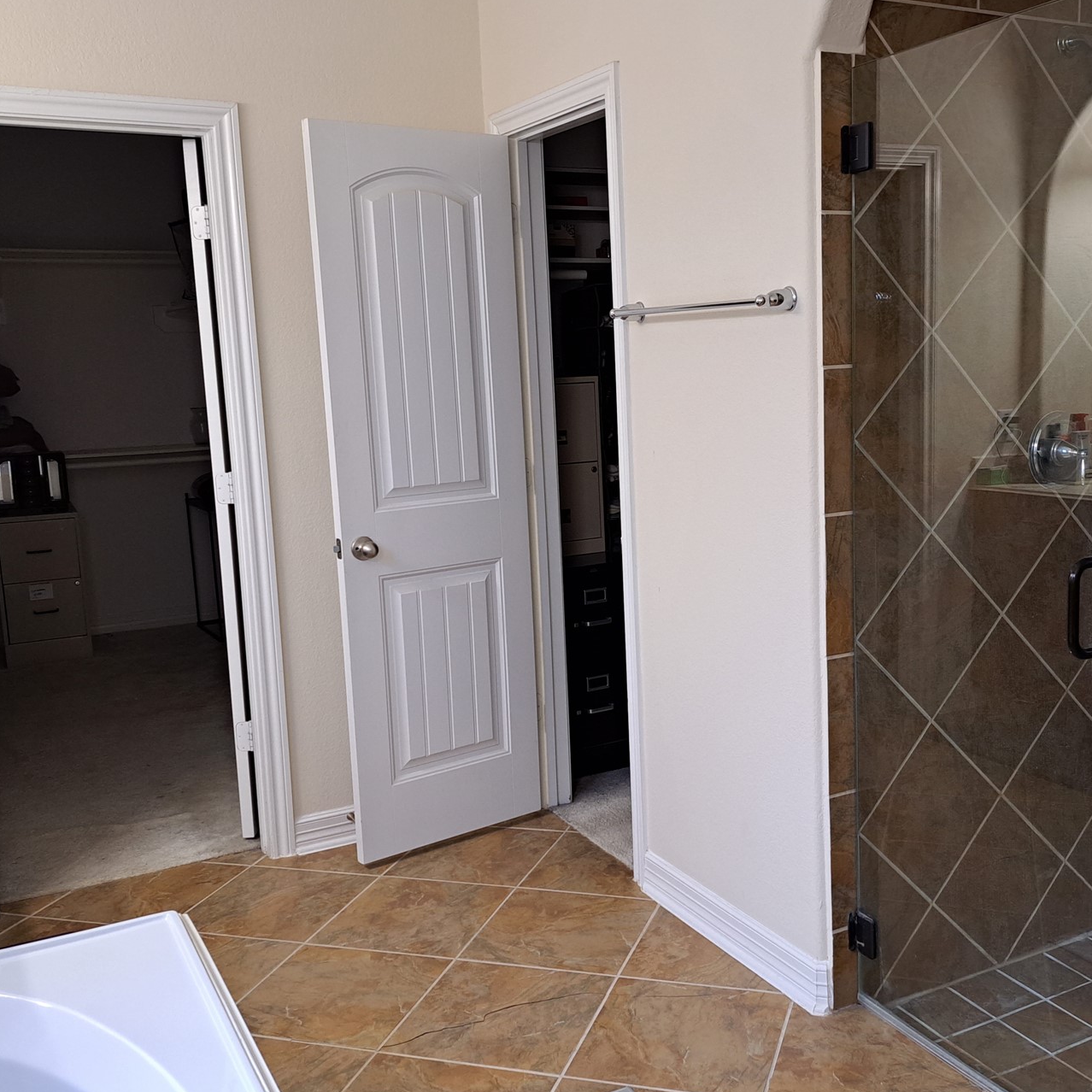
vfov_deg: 48.4
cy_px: 564
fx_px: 1213
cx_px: 634
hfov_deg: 48.3
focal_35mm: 34
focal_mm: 5.23
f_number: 1.8
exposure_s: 1/60
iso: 200
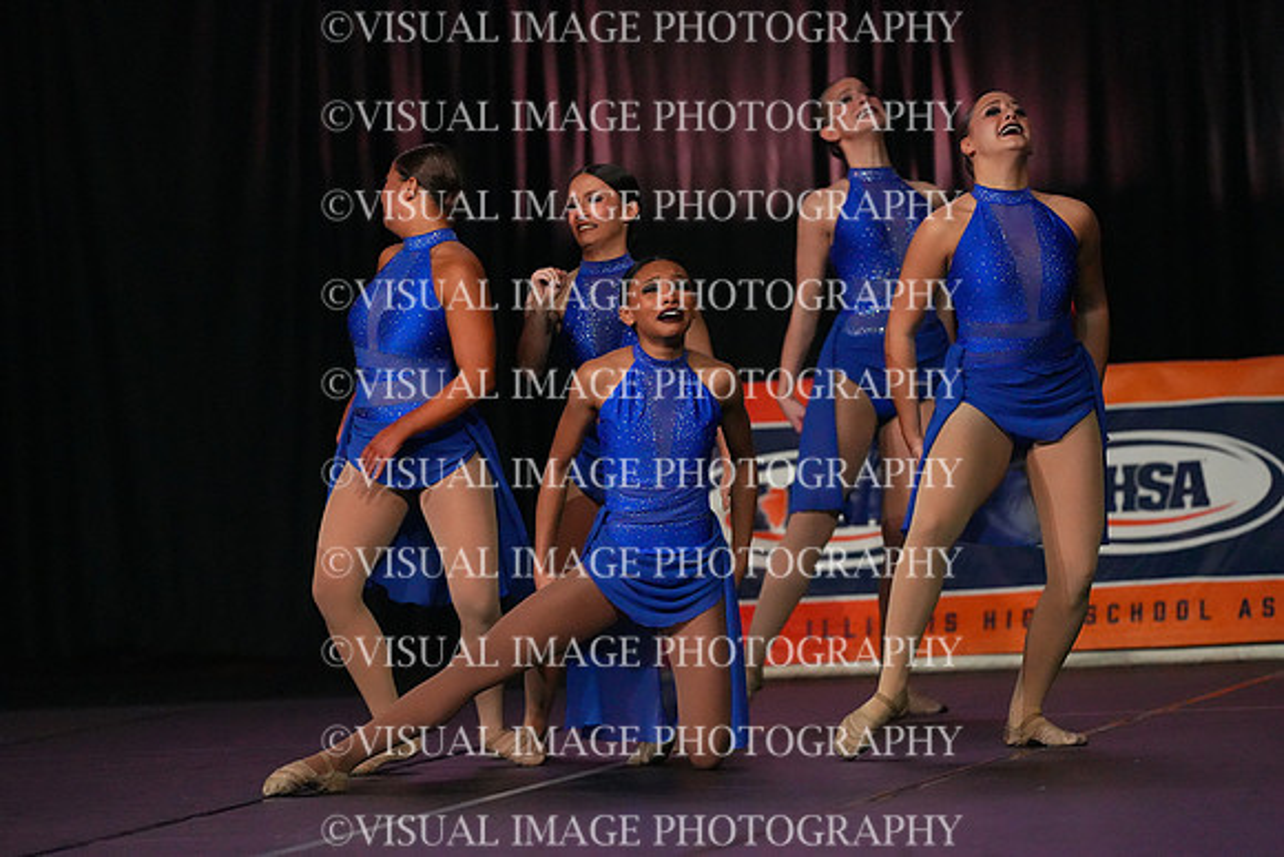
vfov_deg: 4.6
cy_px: 428
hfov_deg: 6.9
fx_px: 10702
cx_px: 642
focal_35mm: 300
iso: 16000
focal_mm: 300
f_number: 3.5
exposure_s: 1/1250
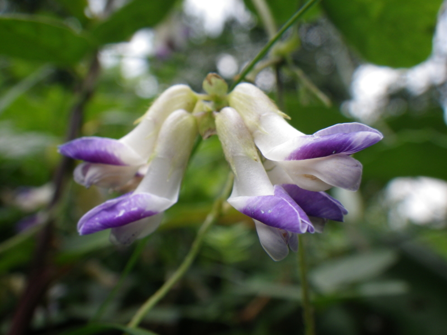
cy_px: 168
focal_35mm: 34
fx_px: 439
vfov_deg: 41.8
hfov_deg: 54.0
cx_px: 224
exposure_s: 1/100
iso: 80
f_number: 3.8
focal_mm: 6.1
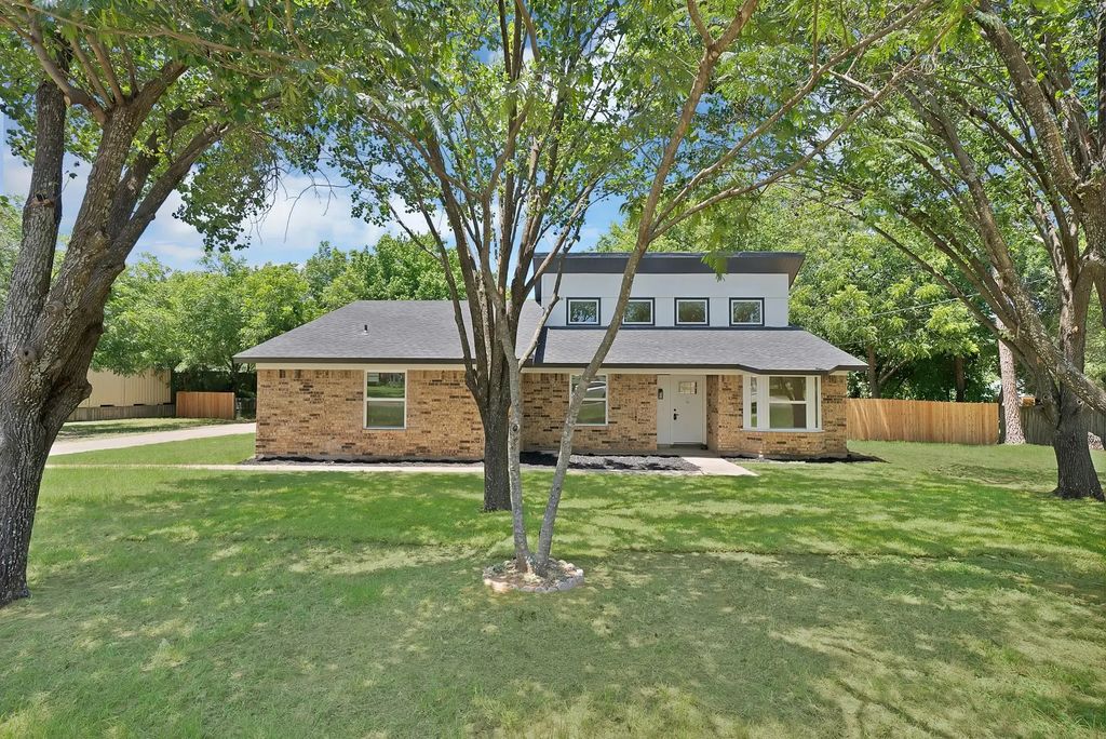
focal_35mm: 17
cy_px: 370
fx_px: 523
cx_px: 553
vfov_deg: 70.5
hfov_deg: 93.2
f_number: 9
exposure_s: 1/80
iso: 640
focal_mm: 17
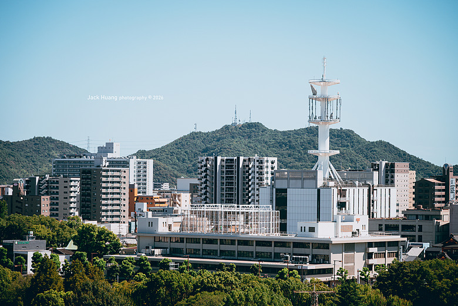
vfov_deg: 11.0
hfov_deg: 16.4
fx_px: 1590
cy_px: 153
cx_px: 229
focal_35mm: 125
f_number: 6.3
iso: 100
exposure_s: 1/640
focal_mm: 125
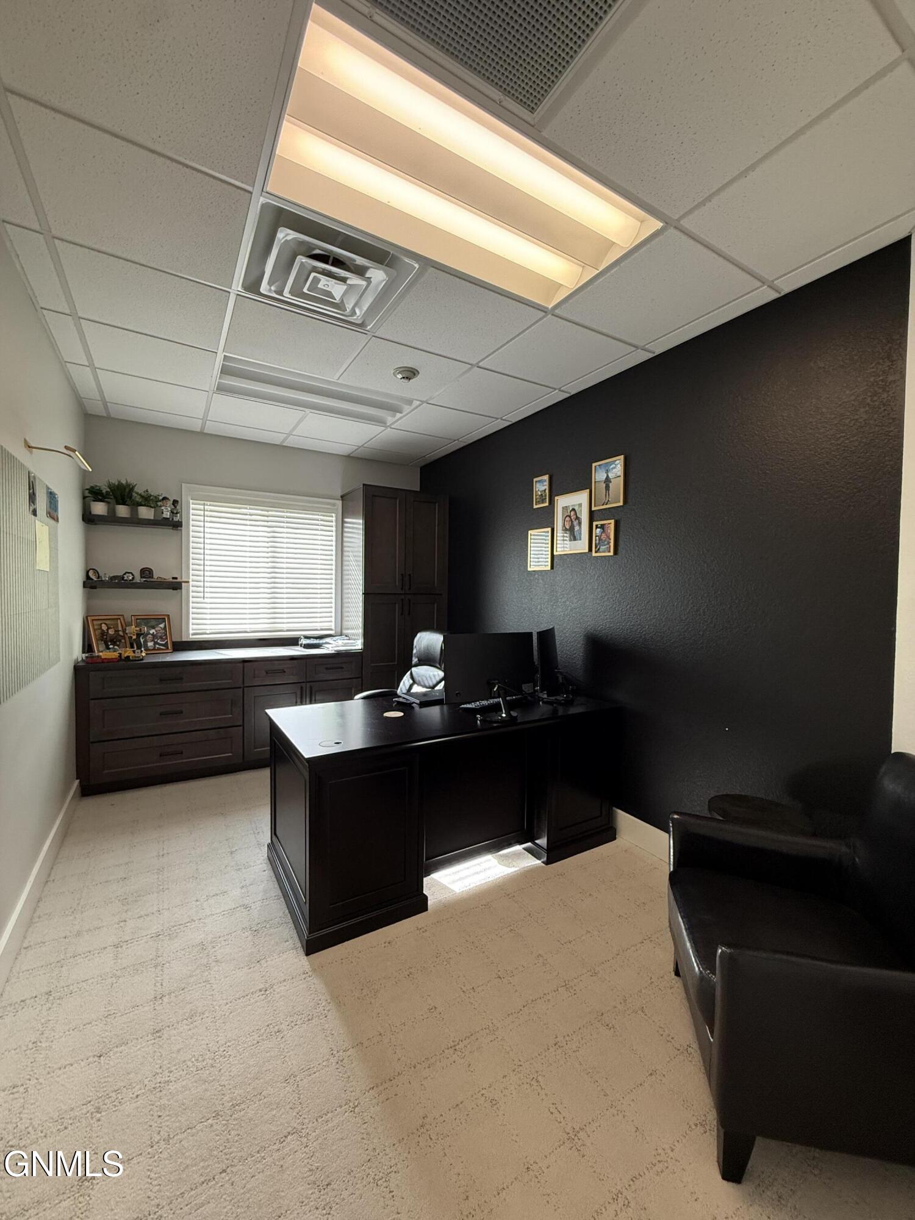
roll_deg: -1.1
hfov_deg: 85.7
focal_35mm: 14
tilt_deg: -1.1
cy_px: 610
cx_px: 458
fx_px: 493
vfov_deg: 102.1
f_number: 2.2
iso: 200
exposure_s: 1/120
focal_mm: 2.22
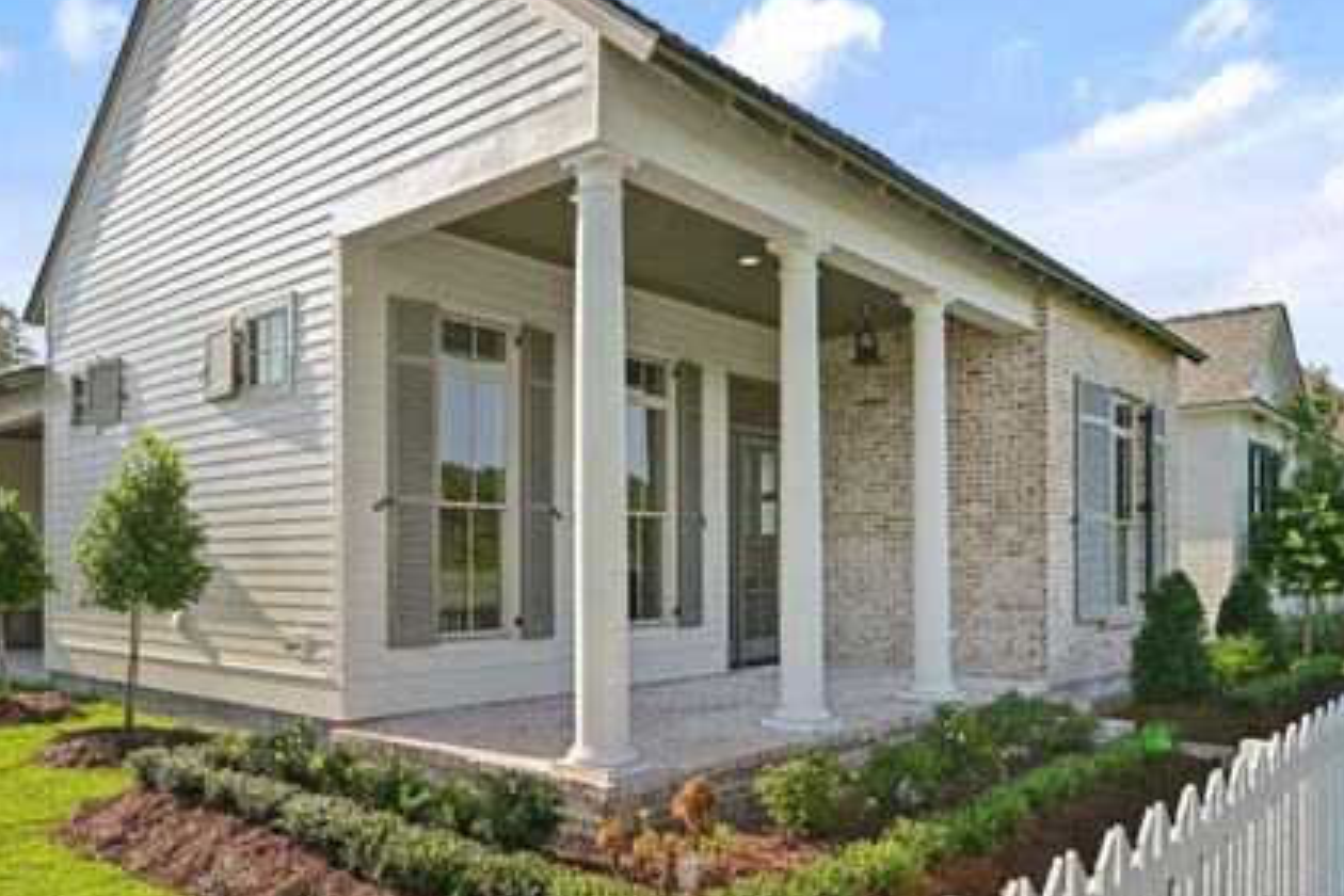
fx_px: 955
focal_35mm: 26
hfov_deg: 69.8
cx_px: 563
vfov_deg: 50.1
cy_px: 379
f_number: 10
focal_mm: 21.5
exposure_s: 1/160
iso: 200
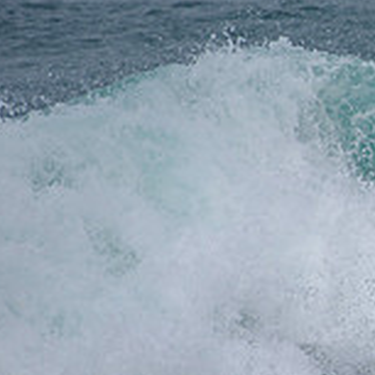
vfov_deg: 1.1
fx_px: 19733
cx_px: 696
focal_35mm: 1610
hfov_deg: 1.1
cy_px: 180
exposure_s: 1/2000
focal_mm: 500
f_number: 5.6
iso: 180
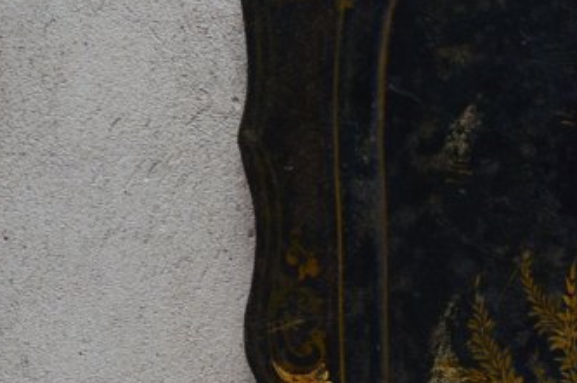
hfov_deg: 15.2
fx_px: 1905
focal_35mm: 119
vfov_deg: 11.4
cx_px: 991
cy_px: 395
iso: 200
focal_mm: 22
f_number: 3.8
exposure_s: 1/50
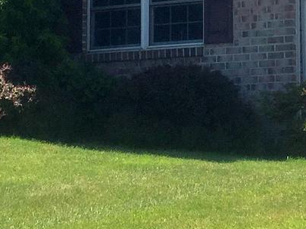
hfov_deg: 13.4
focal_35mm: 147
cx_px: 243
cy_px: -67
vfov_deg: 9.9
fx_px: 1299
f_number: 2.2
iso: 32
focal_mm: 4.15
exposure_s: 1/1883
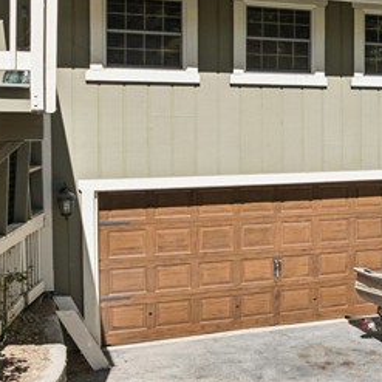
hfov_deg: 29.3
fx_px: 687
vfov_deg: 30.8
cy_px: 121
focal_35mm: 55
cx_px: 373
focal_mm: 12.3
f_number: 2.8
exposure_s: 1/100
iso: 130
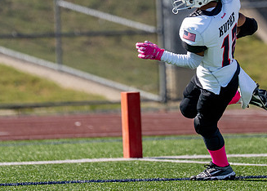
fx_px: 4135
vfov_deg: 2.6
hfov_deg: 3.7
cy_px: 1
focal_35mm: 545
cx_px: 149
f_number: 2.8
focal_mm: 200
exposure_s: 1/6400
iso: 320
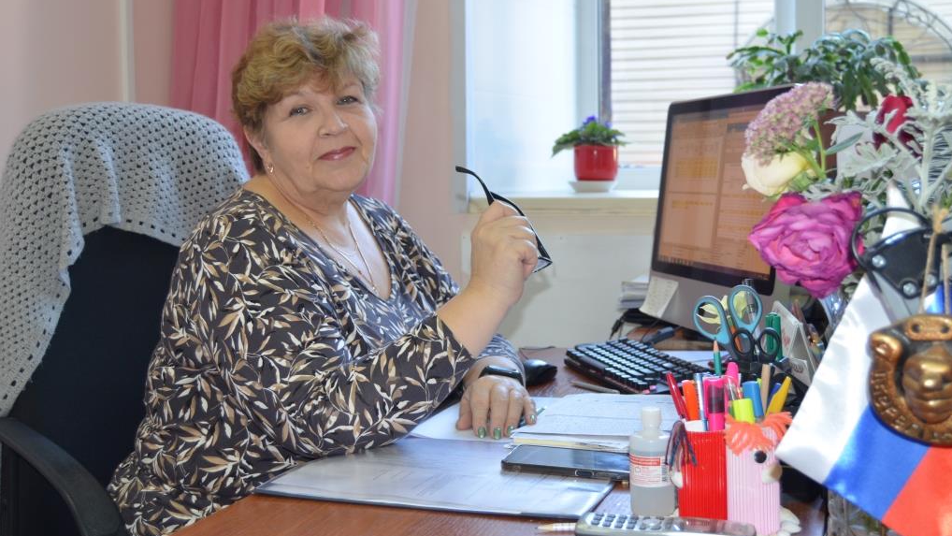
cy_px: 254
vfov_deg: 29.0
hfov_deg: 49.4
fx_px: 1035
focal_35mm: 41
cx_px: 478
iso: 560
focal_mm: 26
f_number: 4
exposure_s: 1/50
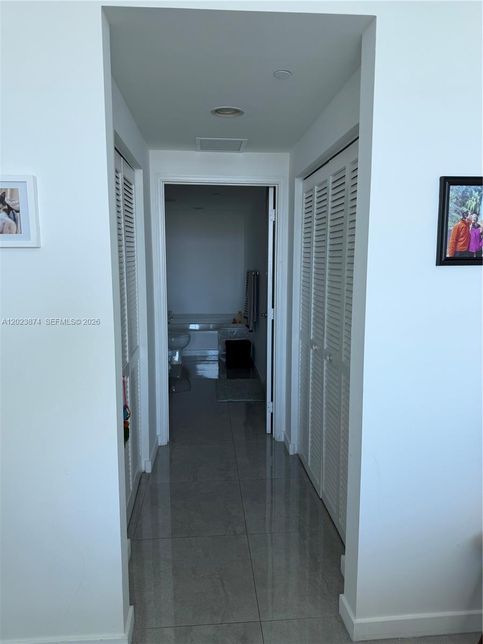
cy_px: 322
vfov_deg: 71.6
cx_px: 242
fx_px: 446
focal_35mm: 24
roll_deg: +0.9
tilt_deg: -7.5
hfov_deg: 56.8
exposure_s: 1/121
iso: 64
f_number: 1.78
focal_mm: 6.76
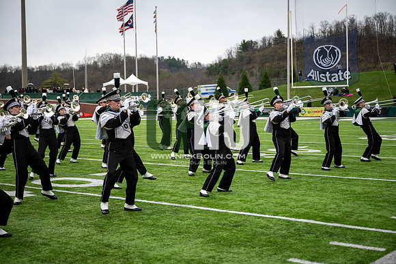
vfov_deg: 25.5
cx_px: 198
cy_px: 132
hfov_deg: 37.5
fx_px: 583
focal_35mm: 53
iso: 100
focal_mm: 53
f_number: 2.8
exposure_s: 1/500
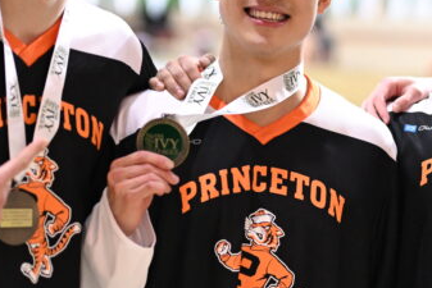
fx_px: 1921
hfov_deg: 12.7
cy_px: 178
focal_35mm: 160
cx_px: 408
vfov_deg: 8.6
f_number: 1.4
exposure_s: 1/800
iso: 3200
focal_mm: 50
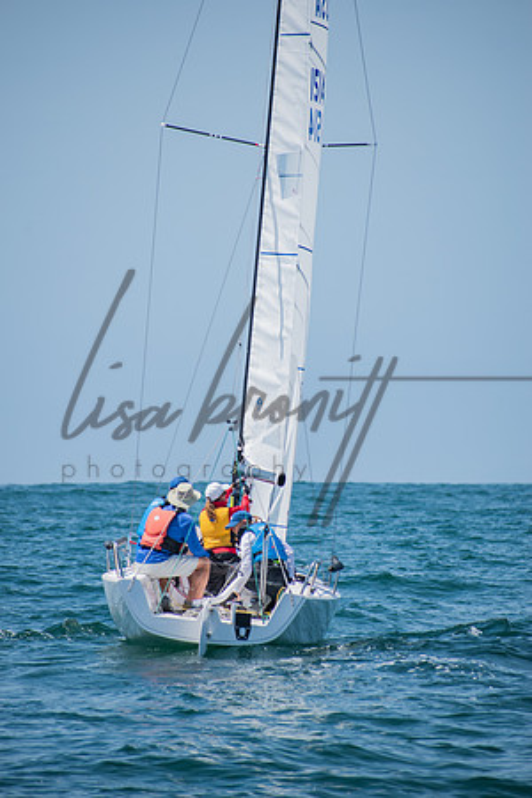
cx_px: 266
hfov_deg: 4.2
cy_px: 399
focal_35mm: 330
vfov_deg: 6.2
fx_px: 7314
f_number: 6.3
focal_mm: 220
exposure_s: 1/800
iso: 200
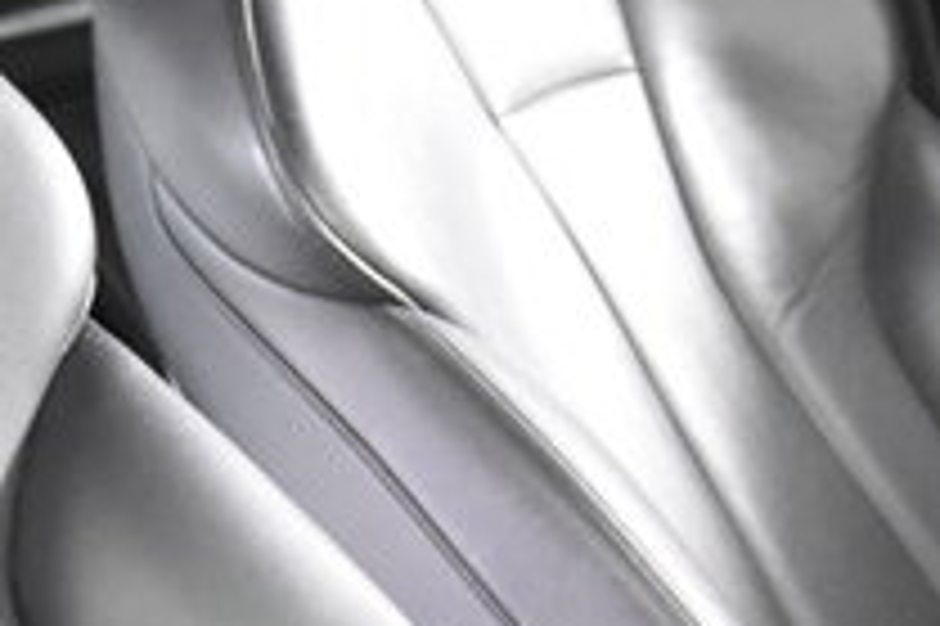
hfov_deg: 13.9
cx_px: 720
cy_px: 822
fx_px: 3835
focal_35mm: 147
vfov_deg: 9.2
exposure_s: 1/30
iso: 5000
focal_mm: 20
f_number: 2.8
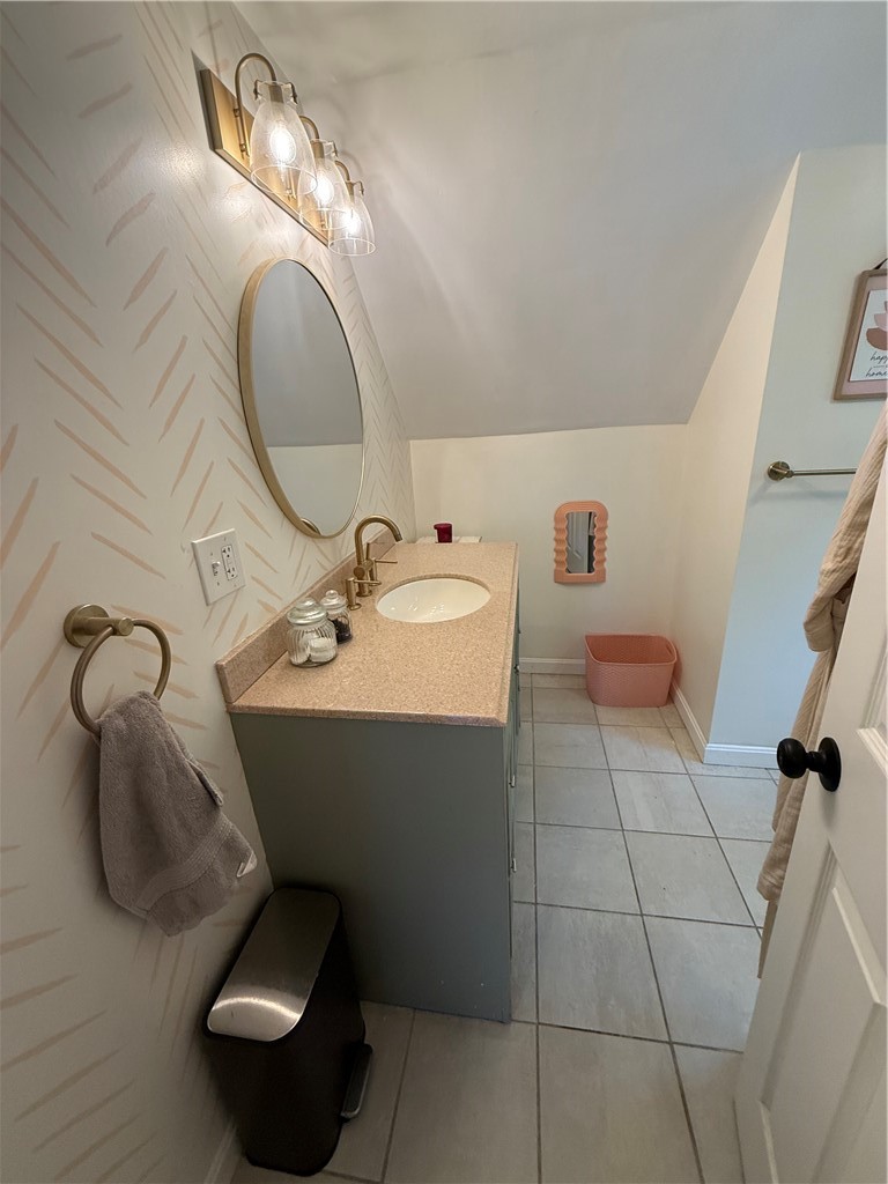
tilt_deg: -18.1
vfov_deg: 102.1
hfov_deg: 85.7
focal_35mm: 14
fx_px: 479
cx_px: 444
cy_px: 592
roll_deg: +3.1
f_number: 2.2
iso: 250
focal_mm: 2.22
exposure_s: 1/120
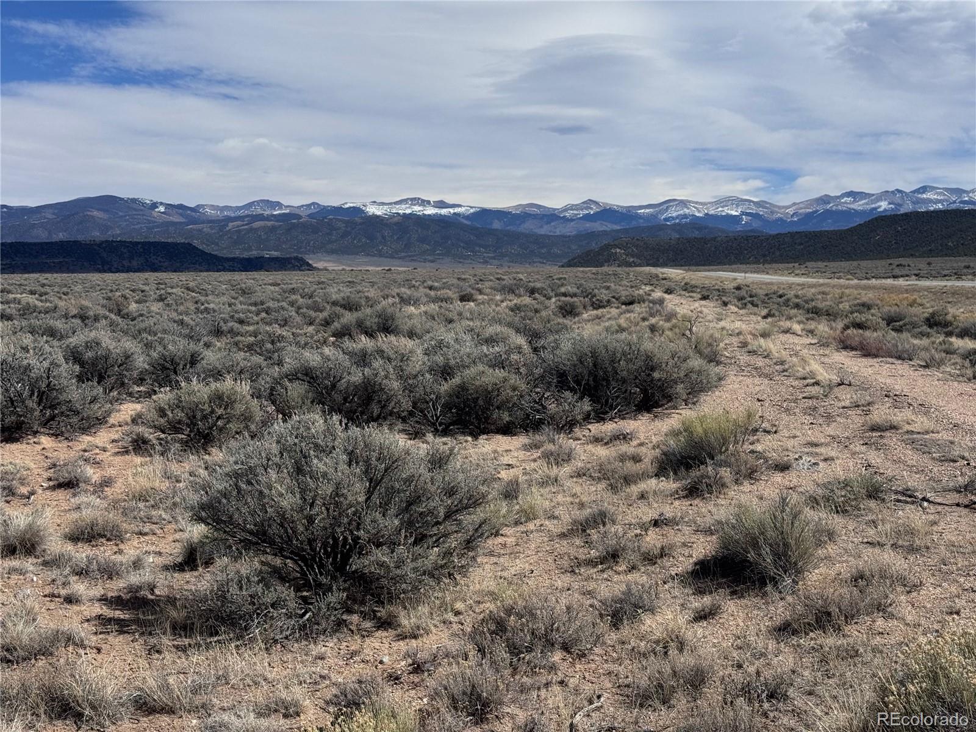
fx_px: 1353
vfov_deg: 30.3
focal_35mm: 48
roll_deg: +0.3
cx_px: 488
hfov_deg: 39.7
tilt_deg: -3.4
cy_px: 366
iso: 64
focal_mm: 6.76
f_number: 1.78
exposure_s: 1/7937
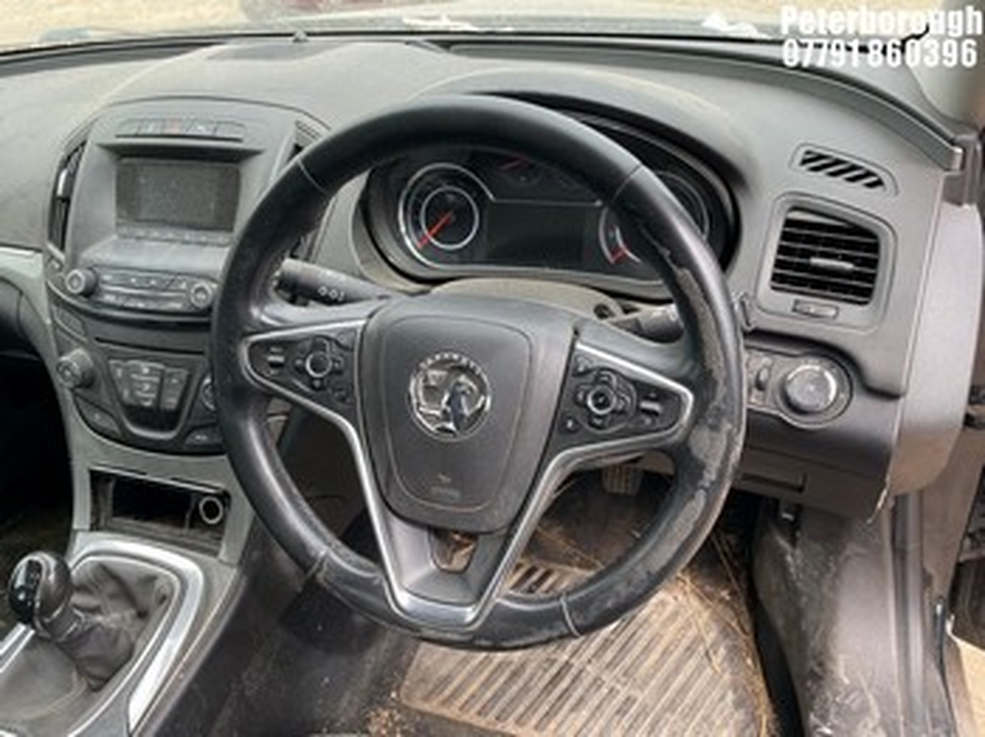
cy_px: 368
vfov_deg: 53.0
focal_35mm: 26
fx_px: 739
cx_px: 492
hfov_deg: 67.3
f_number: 1.6
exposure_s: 1/156
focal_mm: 4.2
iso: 32
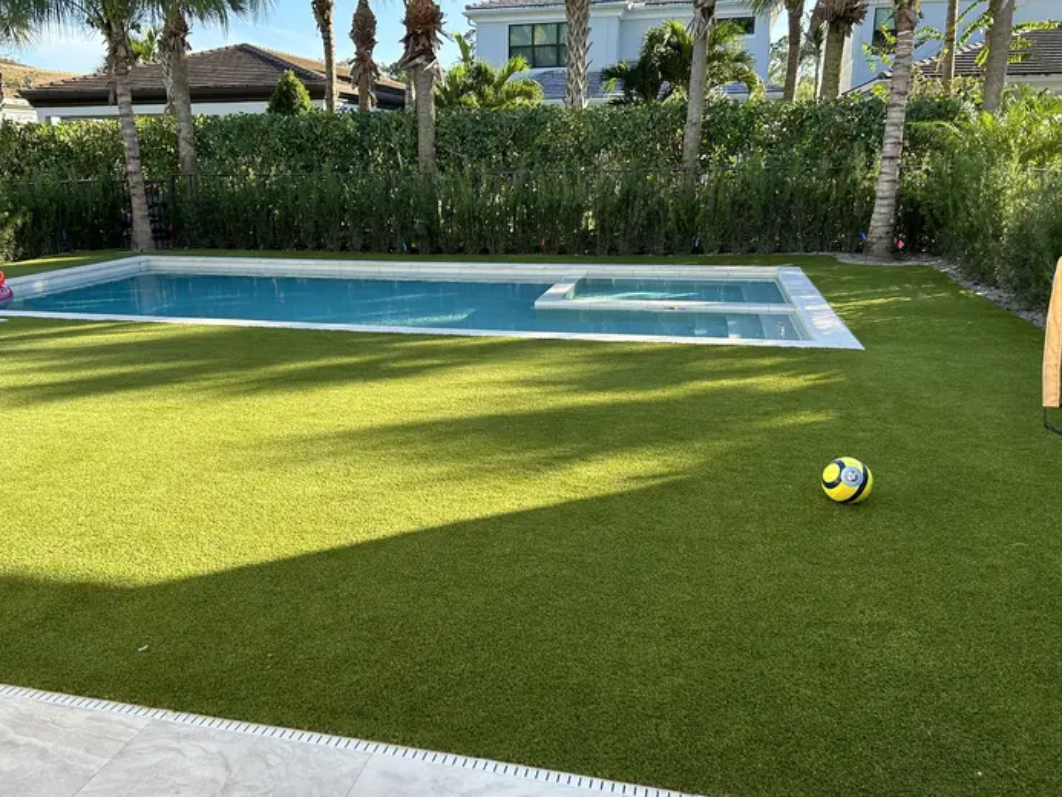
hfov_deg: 59.7
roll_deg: +1.0
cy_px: 377
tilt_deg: -13.7
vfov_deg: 46.8
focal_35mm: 30
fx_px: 921
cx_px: 452
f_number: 1.5
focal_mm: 5.7
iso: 50
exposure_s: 1/723
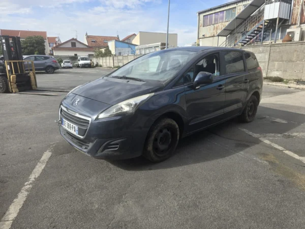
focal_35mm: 23
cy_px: 114
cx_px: 152
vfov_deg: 58.9
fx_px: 203
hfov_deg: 73.9
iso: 12
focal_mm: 6.3
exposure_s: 1/344
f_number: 1.7
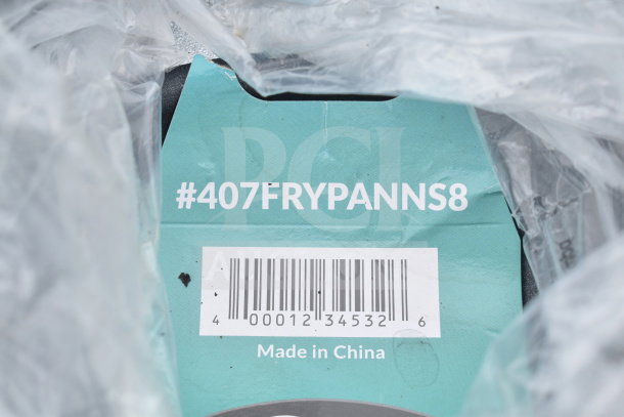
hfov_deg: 28.1
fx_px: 1248
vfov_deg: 18.9
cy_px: 208
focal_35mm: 72
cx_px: 312
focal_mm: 48
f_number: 7.1
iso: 200
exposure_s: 1/200
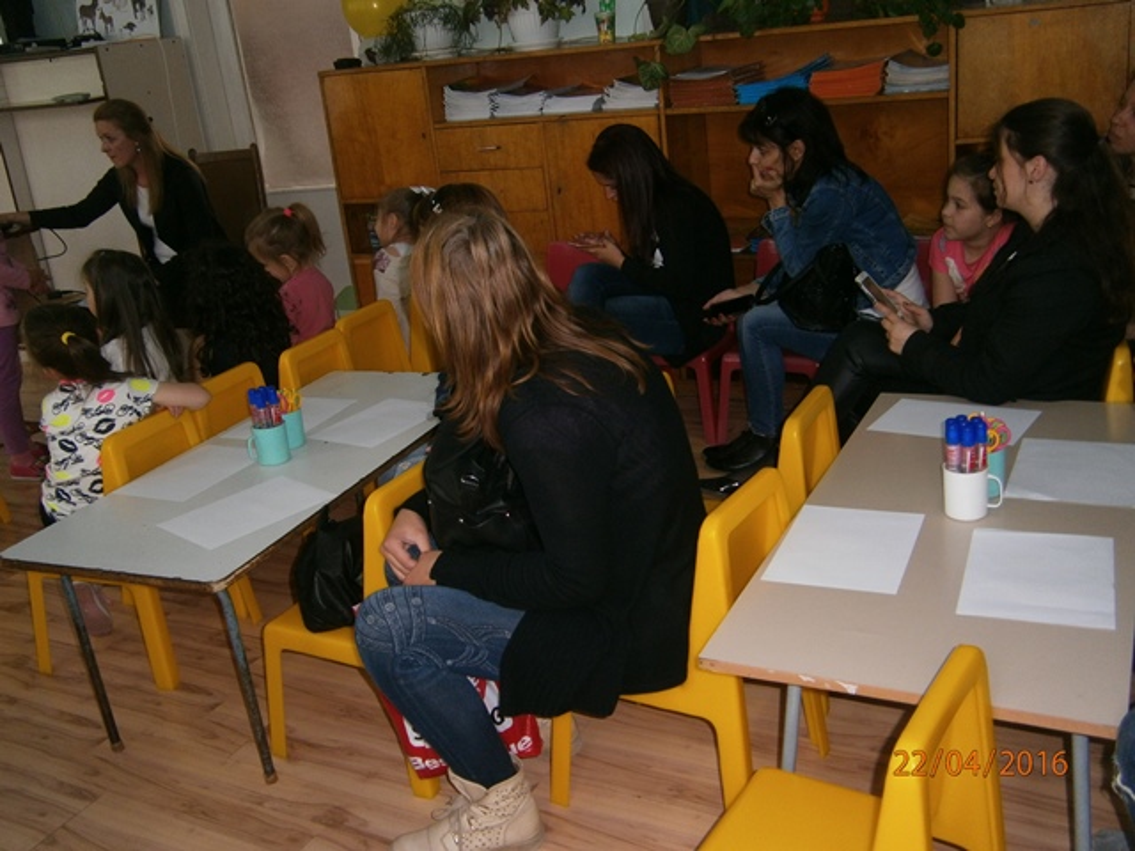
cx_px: 568
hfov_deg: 51.4
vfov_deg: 39.7
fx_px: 1180
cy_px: 426
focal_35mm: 36
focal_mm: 6.4
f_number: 3.1
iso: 125
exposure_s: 1/40
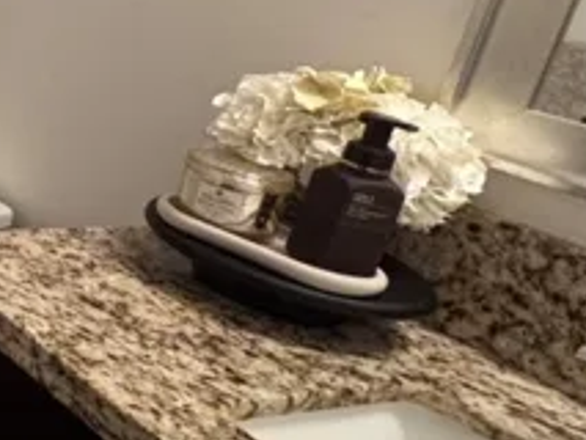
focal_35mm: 49
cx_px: -414
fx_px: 830
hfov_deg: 23.8
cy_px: 28
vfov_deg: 28.3
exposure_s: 1/60
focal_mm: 2.22
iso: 500
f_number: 2.2
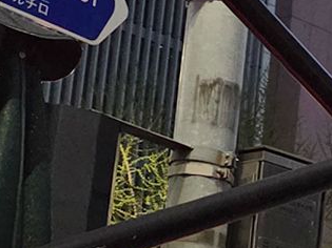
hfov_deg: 10.2
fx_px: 1400
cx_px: 966
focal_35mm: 146
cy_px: 310
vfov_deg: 10.0
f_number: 1.8
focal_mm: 5.4
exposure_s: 1/120
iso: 800
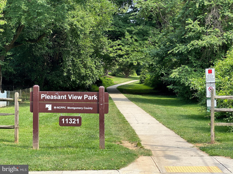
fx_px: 518
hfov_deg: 25.3
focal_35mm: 77
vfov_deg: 19.1
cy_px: 87
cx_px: 116
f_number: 2.8
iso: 32
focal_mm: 9
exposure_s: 1/106
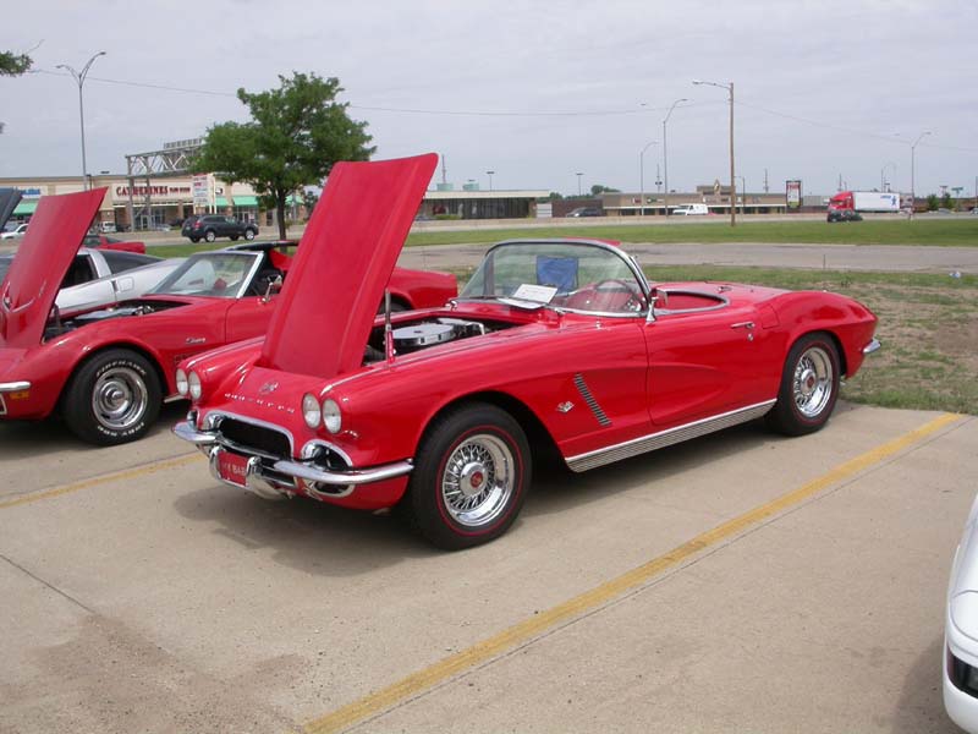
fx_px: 1074
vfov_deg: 37.7
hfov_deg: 49.0
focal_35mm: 38
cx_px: 489
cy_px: 367
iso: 100
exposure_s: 1/447
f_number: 7.5
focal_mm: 7.85
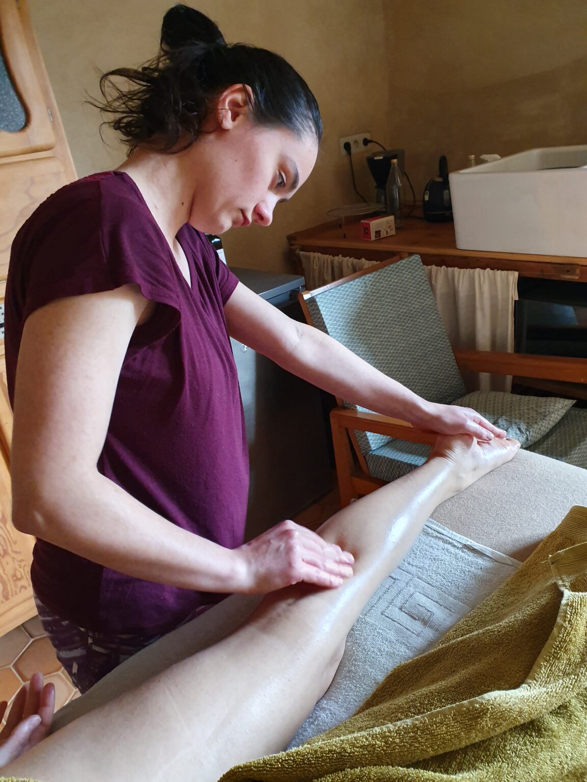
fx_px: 588
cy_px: 391
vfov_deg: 67.3
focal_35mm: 26
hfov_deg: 53.1
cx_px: 294
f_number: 2.4
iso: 500
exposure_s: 1/50
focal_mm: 4.32
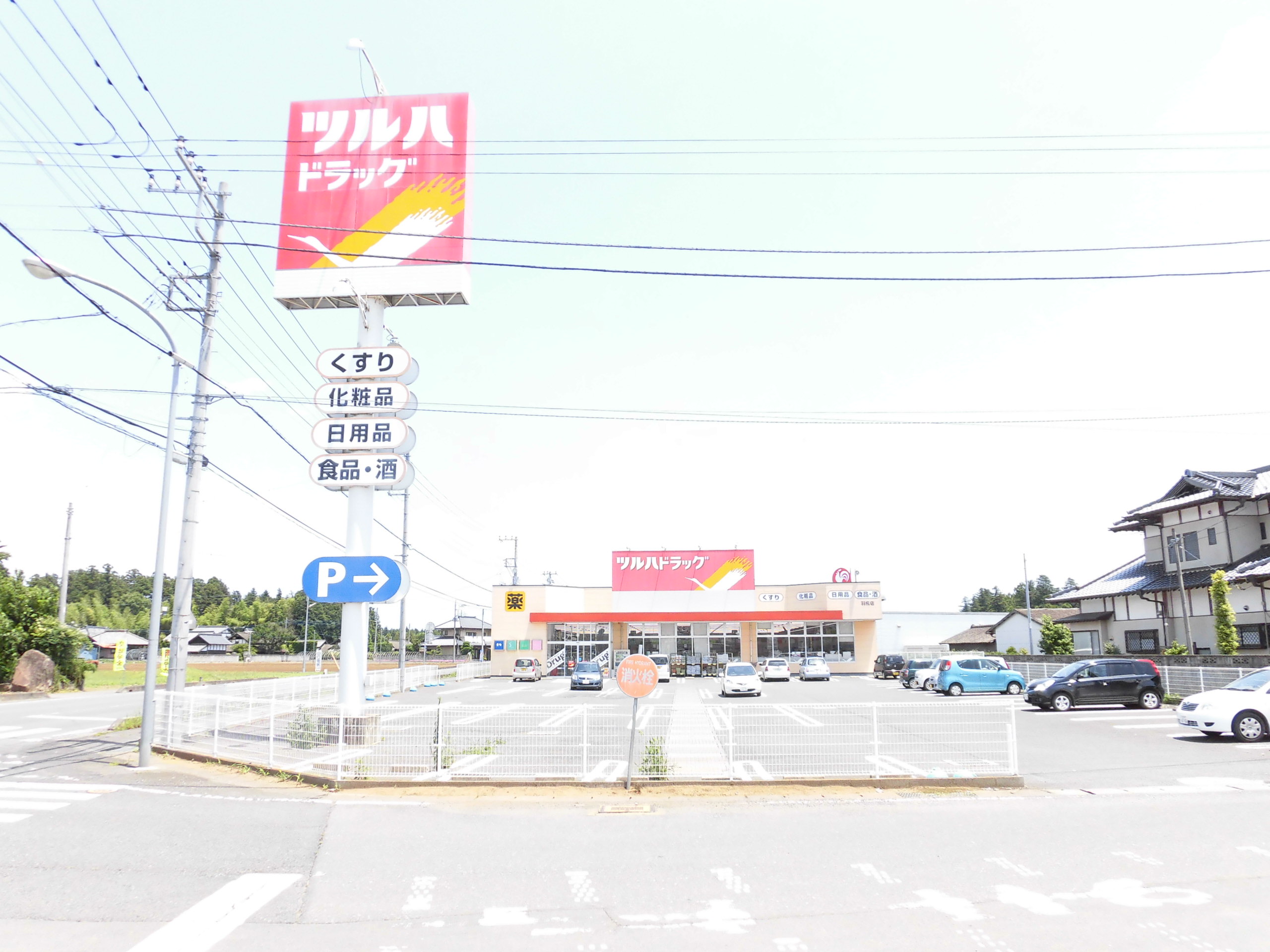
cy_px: 476
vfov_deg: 56.8
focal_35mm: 24
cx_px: 635
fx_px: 881
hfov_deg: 71.6
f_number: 3.1
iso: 100
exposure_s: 1/500
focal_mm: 4.3
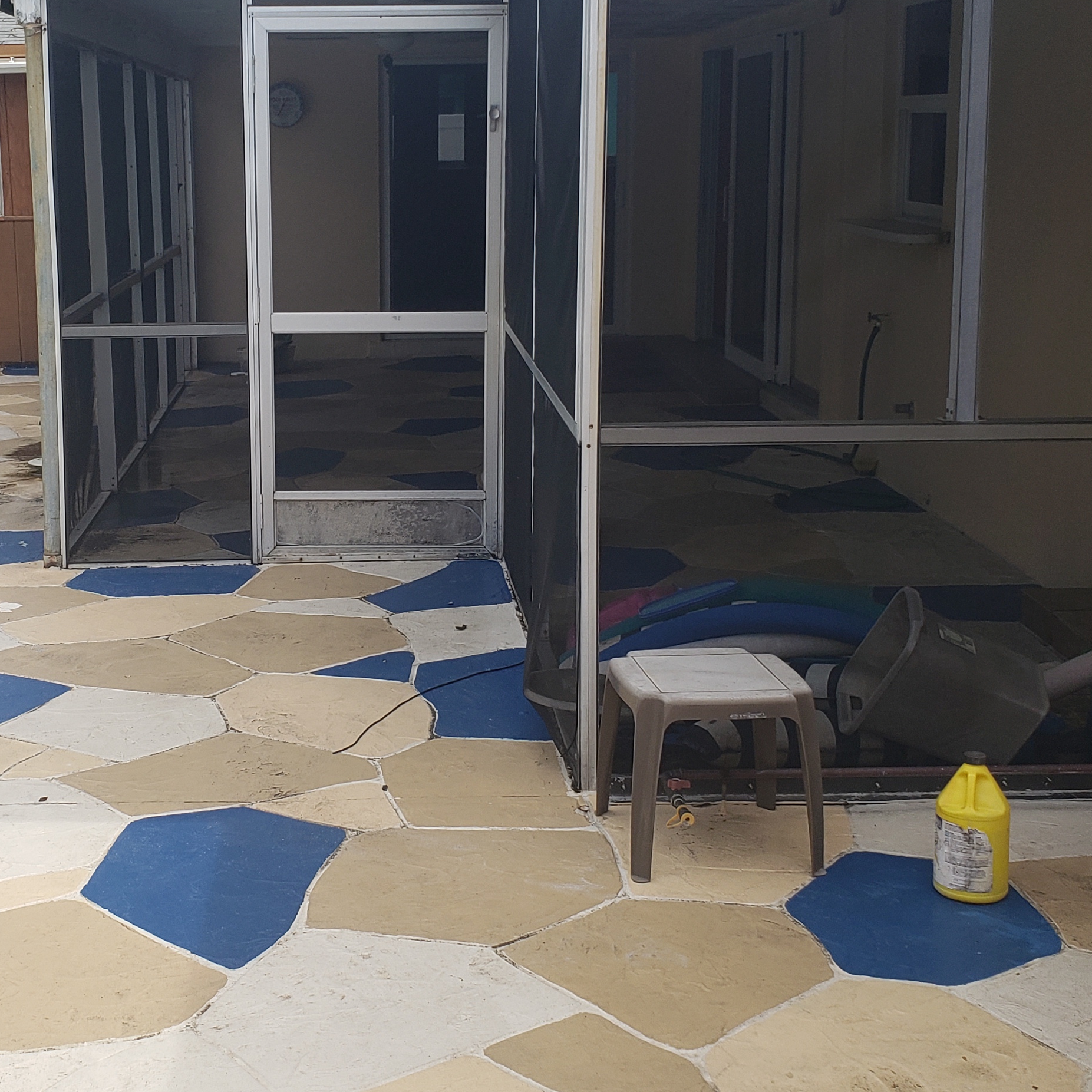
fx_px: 1785
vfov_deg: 34.0
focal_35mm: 50
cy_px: 470
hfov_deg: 33.6
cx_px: 334
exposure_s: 1/882
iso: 50
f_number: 2.4
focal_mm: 4.3
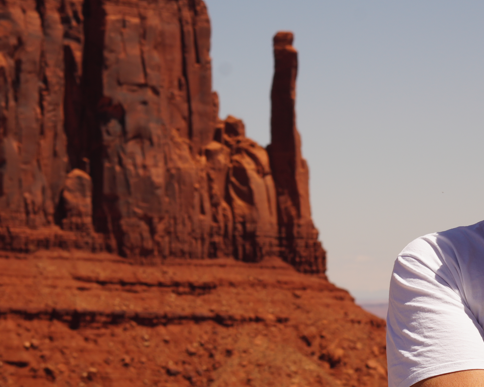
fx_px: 2793
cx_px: 292
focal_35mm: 195
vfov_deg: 7.9
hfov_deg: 9.9
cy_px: 170
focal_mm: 70
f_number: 11
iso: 100
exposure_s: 1/250
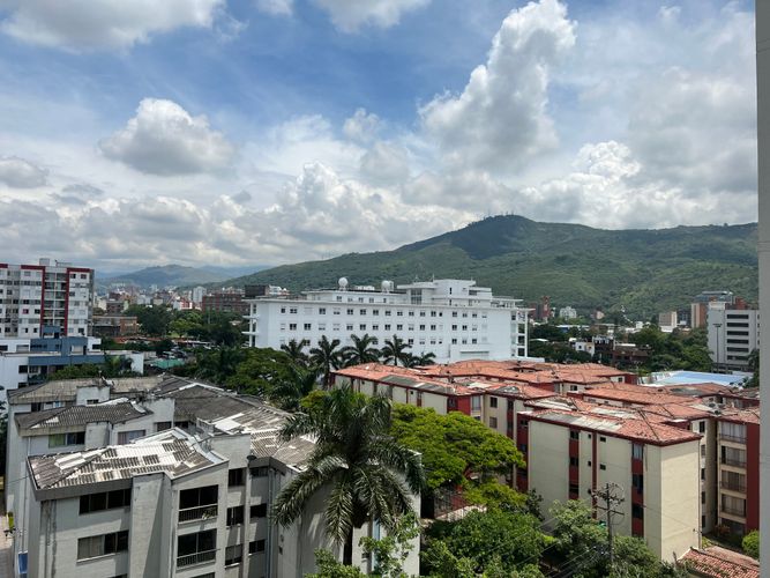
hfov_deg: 67.3
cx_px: 385
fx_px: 578
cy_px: 289
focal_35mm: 26
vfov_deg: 53.0
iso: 50
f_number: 1.5
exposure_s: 1/6993
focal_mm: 5.7
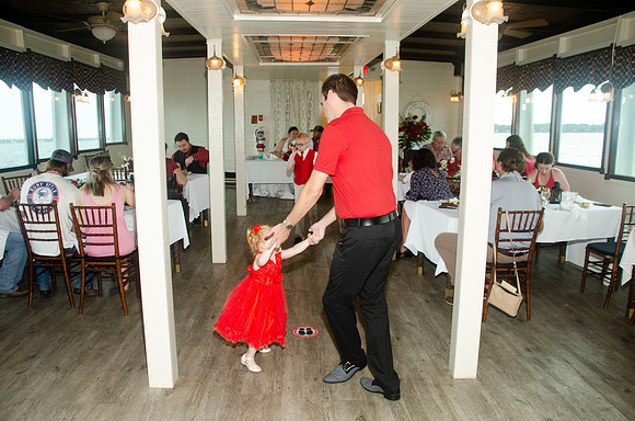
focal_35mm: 27
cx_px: 318
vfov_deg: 47.7
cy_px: 210
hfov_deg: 67.5
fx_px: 475
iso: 400
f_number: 5.6
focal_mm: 18
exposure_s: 1/60
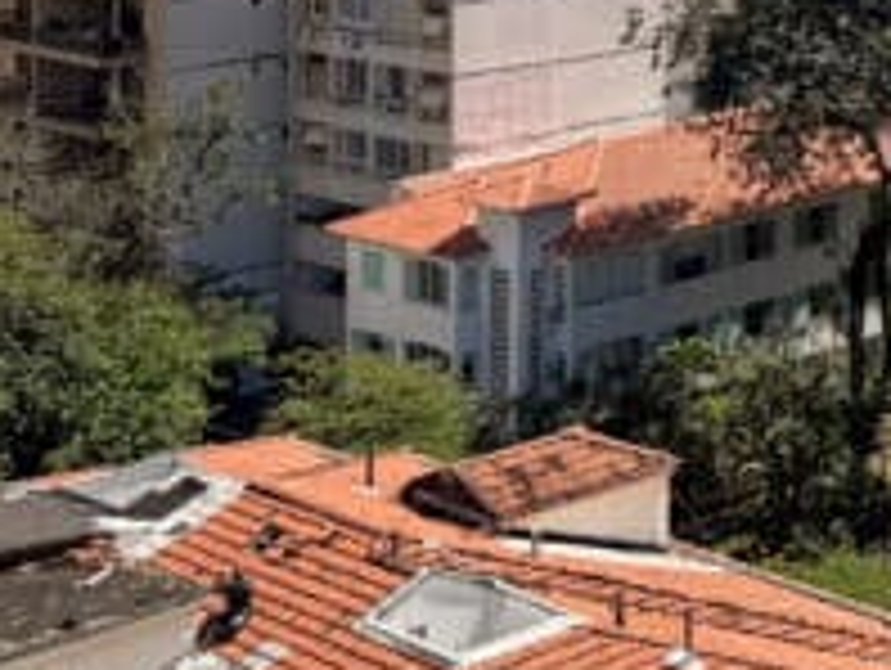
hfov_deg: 19.2
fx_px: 2397
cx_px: 1215
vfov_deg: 14.5
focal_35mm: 93
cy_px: -423
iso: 80
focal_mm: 6.76
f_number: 1.8
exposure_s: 1/4000
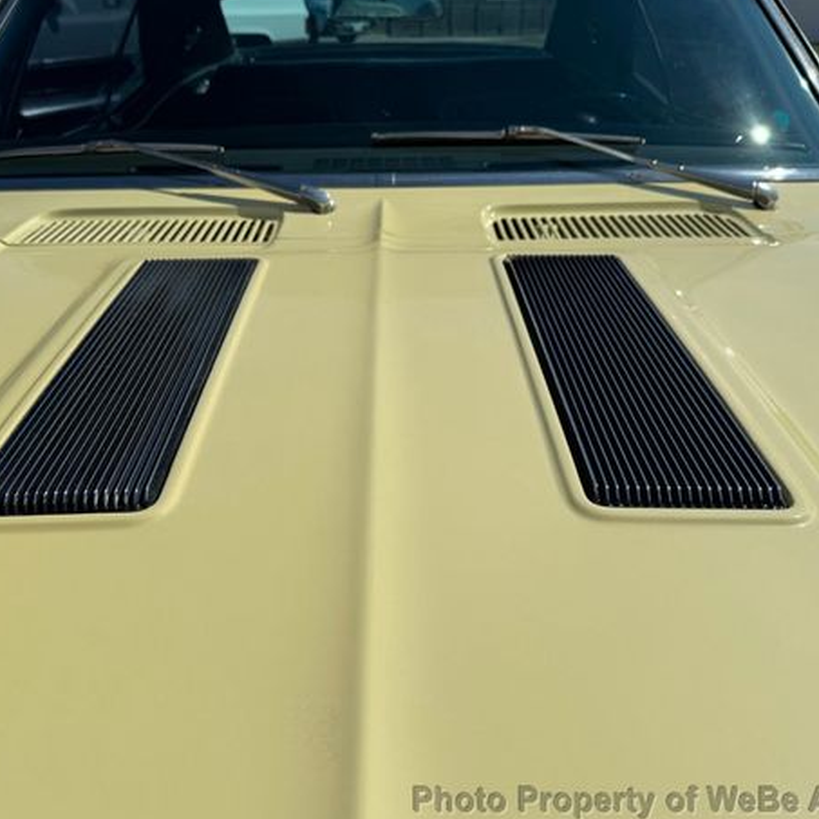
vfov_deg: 54.0
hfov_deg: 54.0
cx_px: 385
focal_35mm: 30
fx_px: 803
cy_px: 405
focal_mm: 6.76
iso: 64
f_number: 1.78
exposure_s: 1/14286
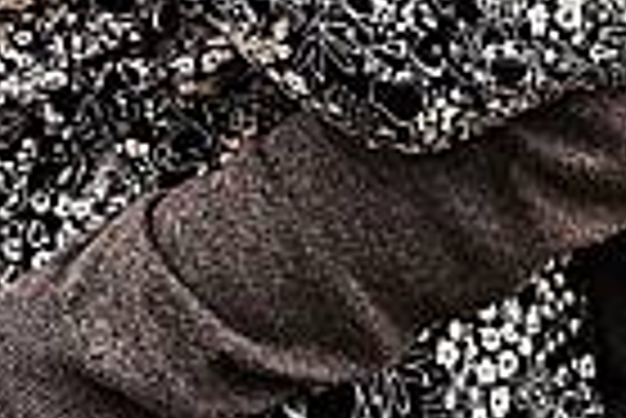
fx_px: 9417
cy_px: -863
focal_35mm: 541
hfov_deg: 3.8
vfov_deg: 2.5
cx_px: -360
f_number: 4
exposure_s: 1/800
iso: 640
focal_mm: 50
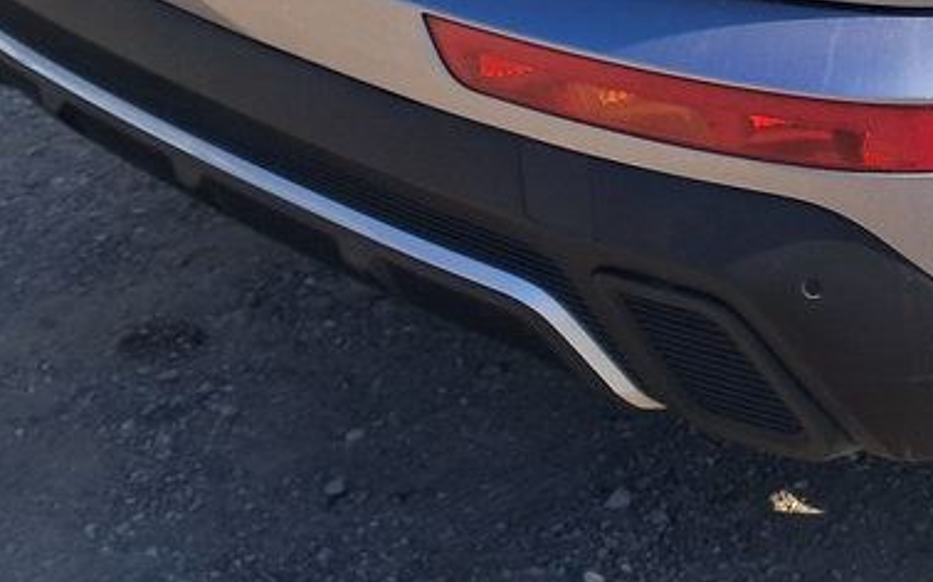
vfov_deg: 12.6
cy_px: -358
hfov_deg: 20.6
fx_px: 2466
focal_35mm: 97
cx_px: 982
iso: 50
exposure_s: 1/1015
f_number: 1.8
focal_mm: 4
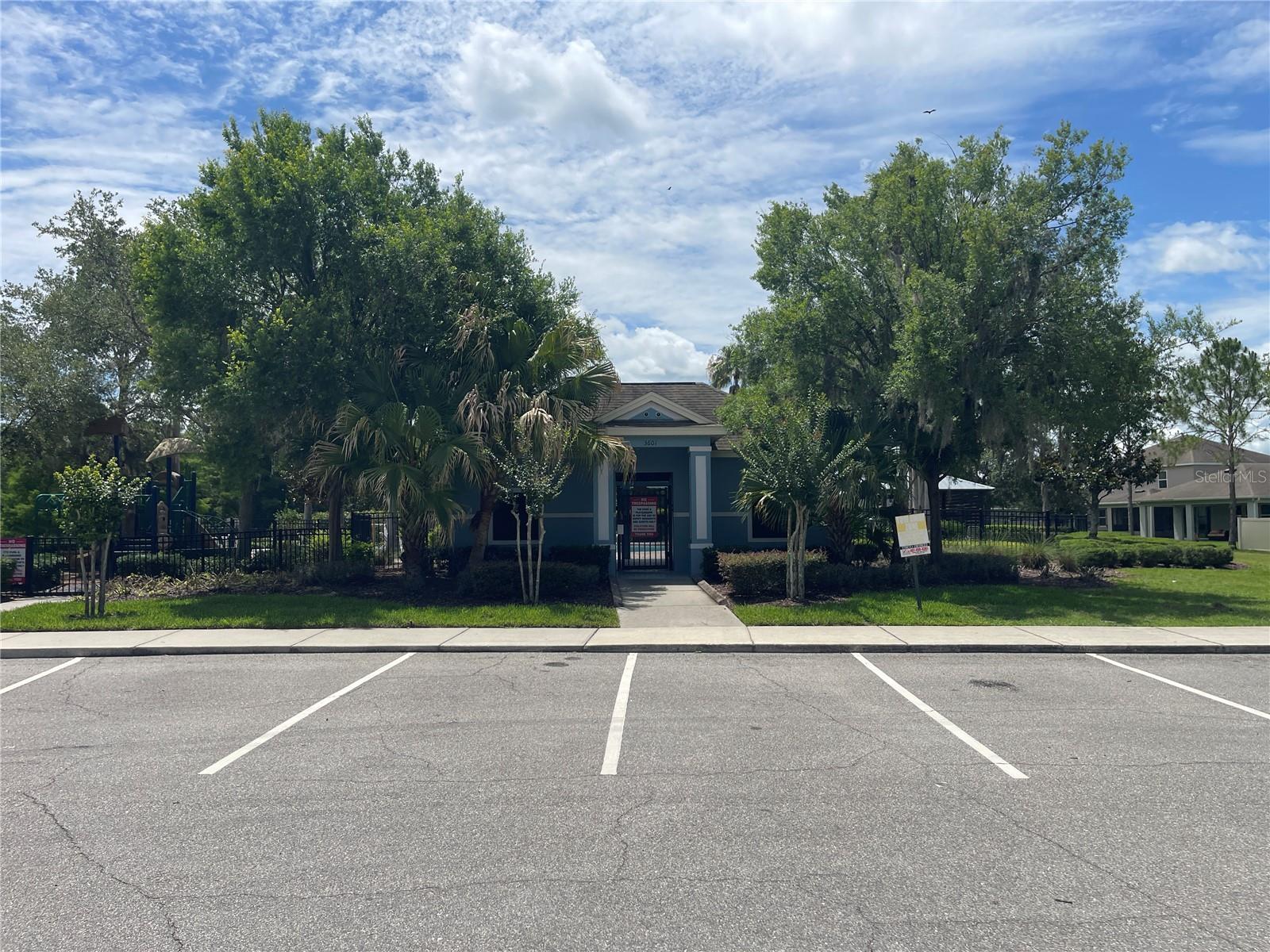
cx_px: 635
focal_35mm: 25
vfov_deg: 54.9
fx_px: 917
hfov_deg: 69.4
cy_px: 476
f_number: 1.6
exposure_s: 1/5128
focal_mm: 5.1
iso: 32
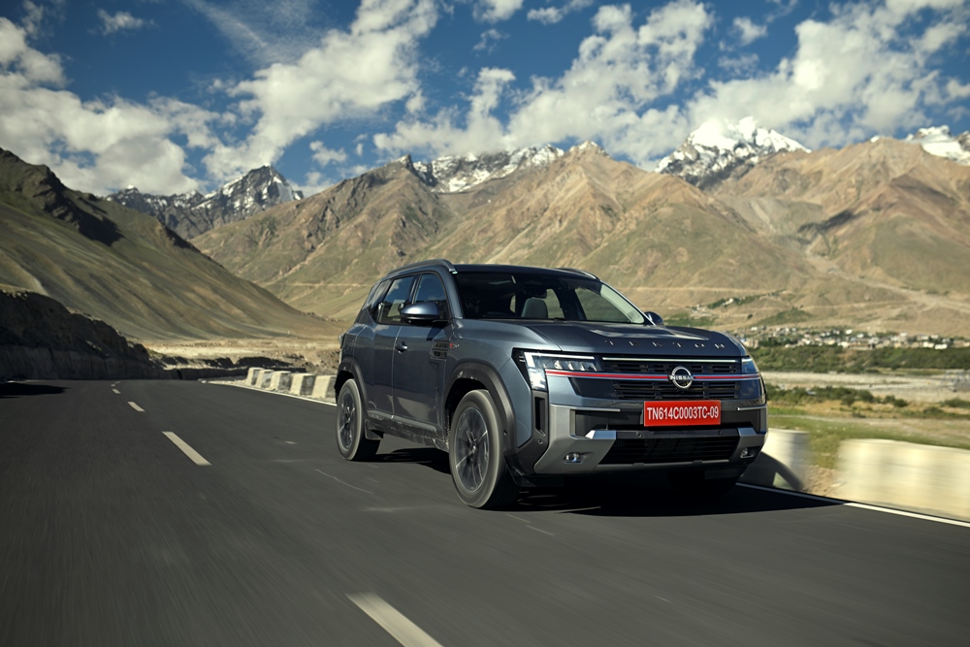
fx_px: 943
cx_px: 485
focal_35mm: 35
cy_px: 324
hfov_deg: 54.4
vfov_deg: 37.9
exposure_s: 1/40
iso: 32
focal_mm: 35
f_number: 2.8
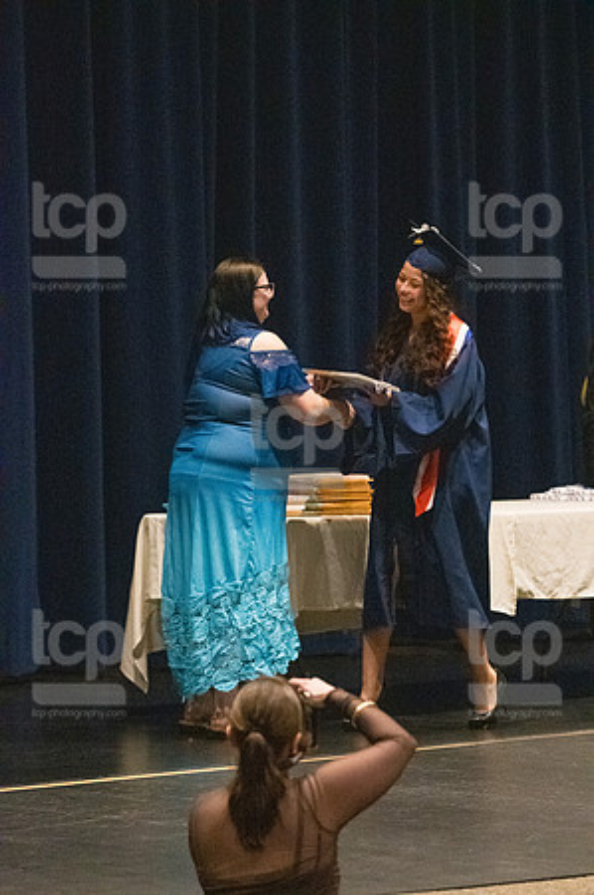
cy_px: 448
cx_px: 297
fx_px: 4093
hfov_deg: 8.3
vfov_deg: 12.5
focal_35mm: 165
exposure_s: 1/400
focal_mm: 110
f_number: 3.2
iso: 10000
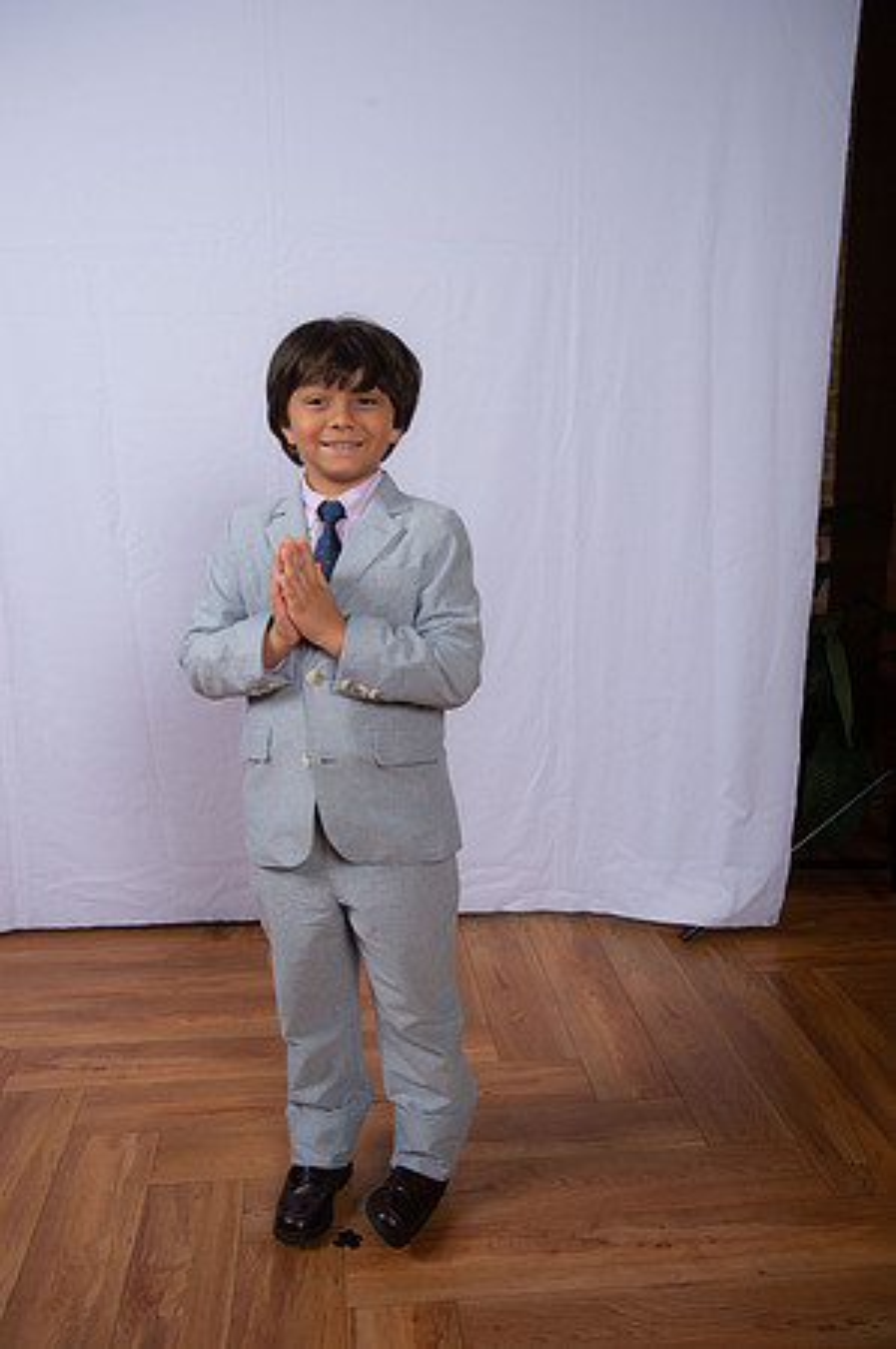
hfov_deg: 38.8
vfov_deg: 55.8
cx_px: 448
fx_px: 1272
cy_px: 674
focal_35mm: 34
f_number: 8
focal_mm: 34
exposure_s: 1/160
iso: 250
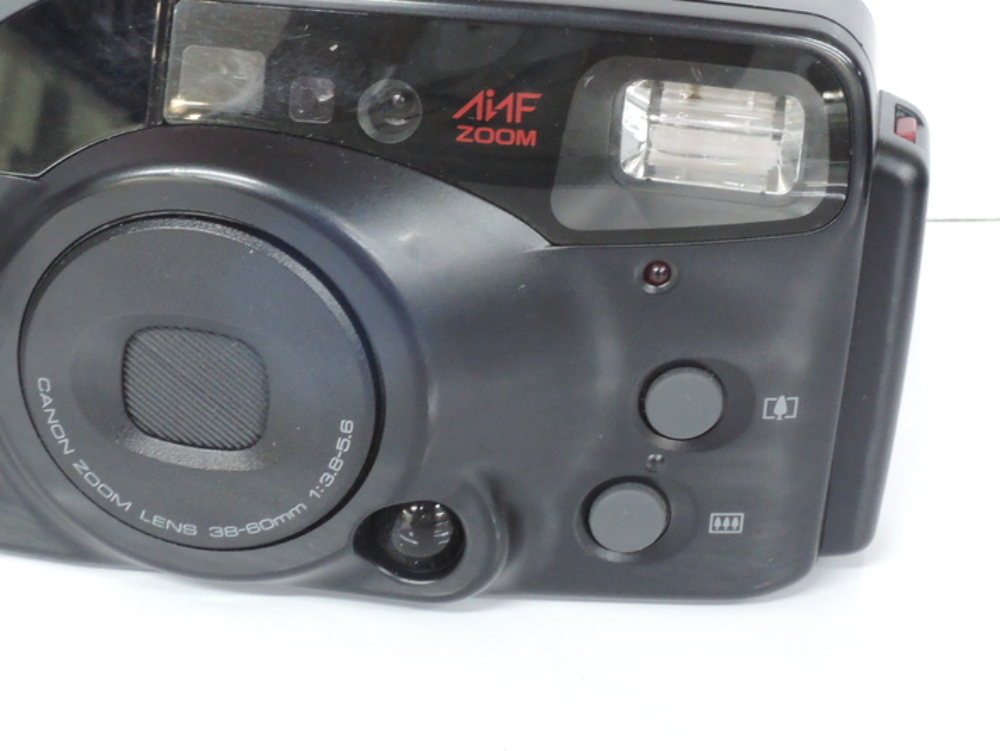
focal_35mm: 84
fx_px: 2427
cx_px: 352
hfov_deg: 23.2
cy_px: 301
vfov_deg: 17.6
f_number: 7.1
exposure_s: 1/10
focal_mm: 10.7
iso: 800
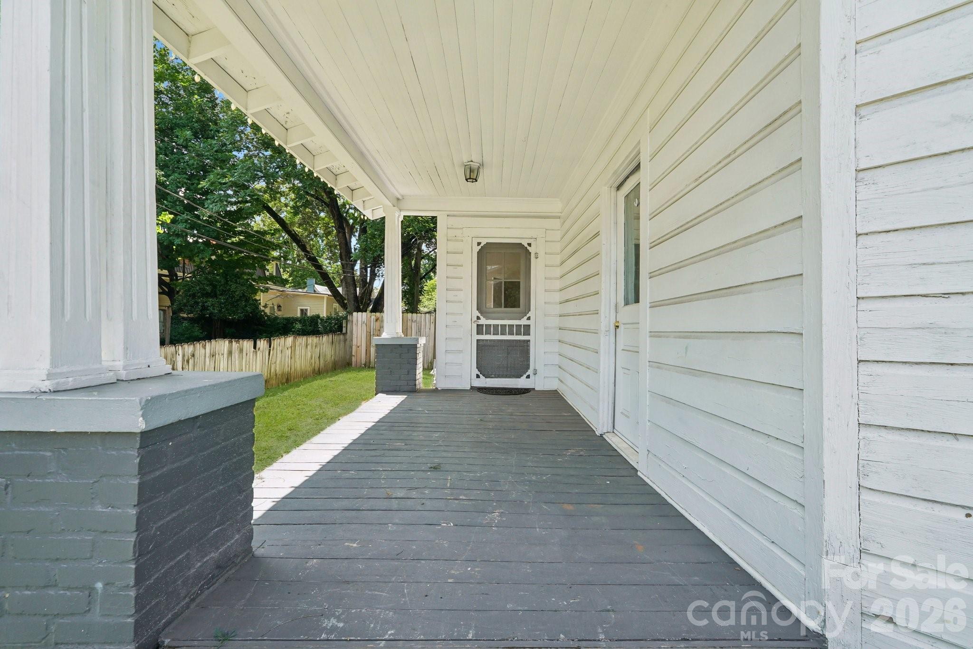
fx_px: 405
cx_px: 486
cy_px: 324
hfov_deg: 100.4
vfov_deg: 77.3
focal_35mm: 15
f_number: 8
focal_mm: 10
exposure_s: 1/30
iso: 100
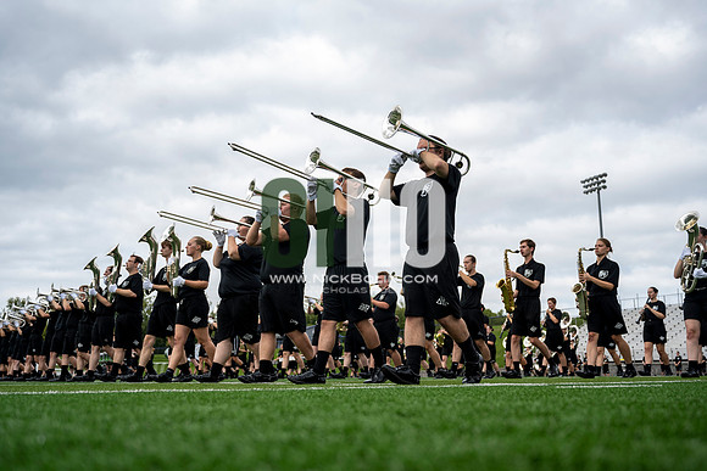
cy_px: 236
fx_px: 746
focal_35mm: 38
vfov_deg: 35.1
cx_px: 354
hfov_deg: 50.7
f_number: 4
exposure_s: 1/800
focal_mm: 38
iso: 250
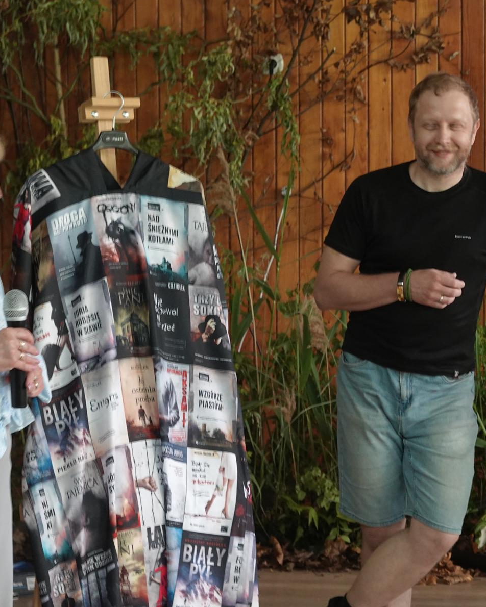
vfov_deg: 14.6
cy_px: 301
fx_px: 2373
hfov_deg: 11.7
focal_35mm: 132
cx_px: 373
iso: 800
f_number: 4
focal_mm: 33.98
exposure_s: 1/13
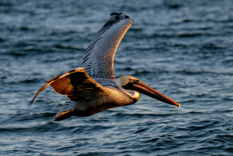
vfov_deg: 2.6
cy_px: 52
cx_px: 101
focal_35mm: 533
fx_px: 3452
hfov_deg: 3.9
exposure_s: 1/1000
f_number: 5.6
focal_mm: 200
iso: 400
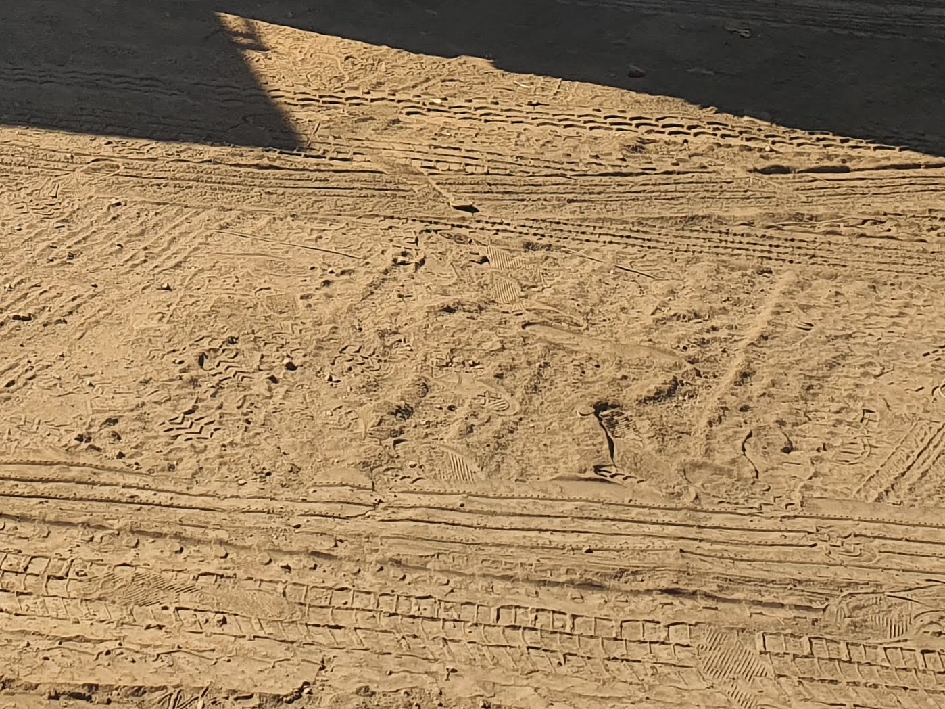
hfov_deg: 25.0
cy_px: -227
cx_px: 53
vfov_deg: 18.2
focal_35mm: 75
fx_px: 2047
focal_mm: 4.3
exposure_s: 1/864
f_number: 2.4
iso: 50
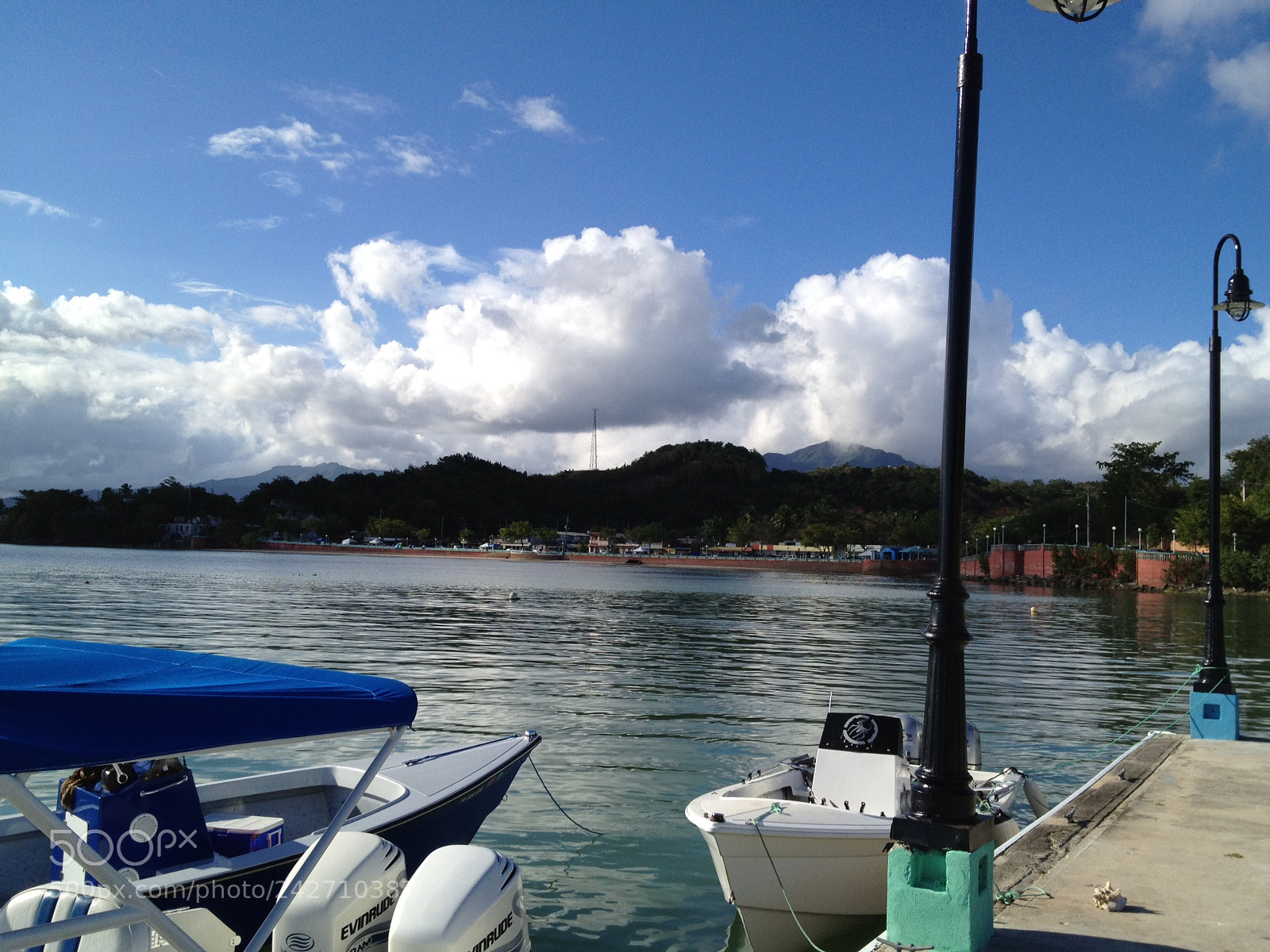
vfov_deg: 40.7
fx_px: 1284
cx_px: 635
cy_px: 476
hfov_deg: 52.6
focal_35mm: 35
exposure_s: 1/2404
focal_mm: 4.28
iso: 64
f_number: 2.4
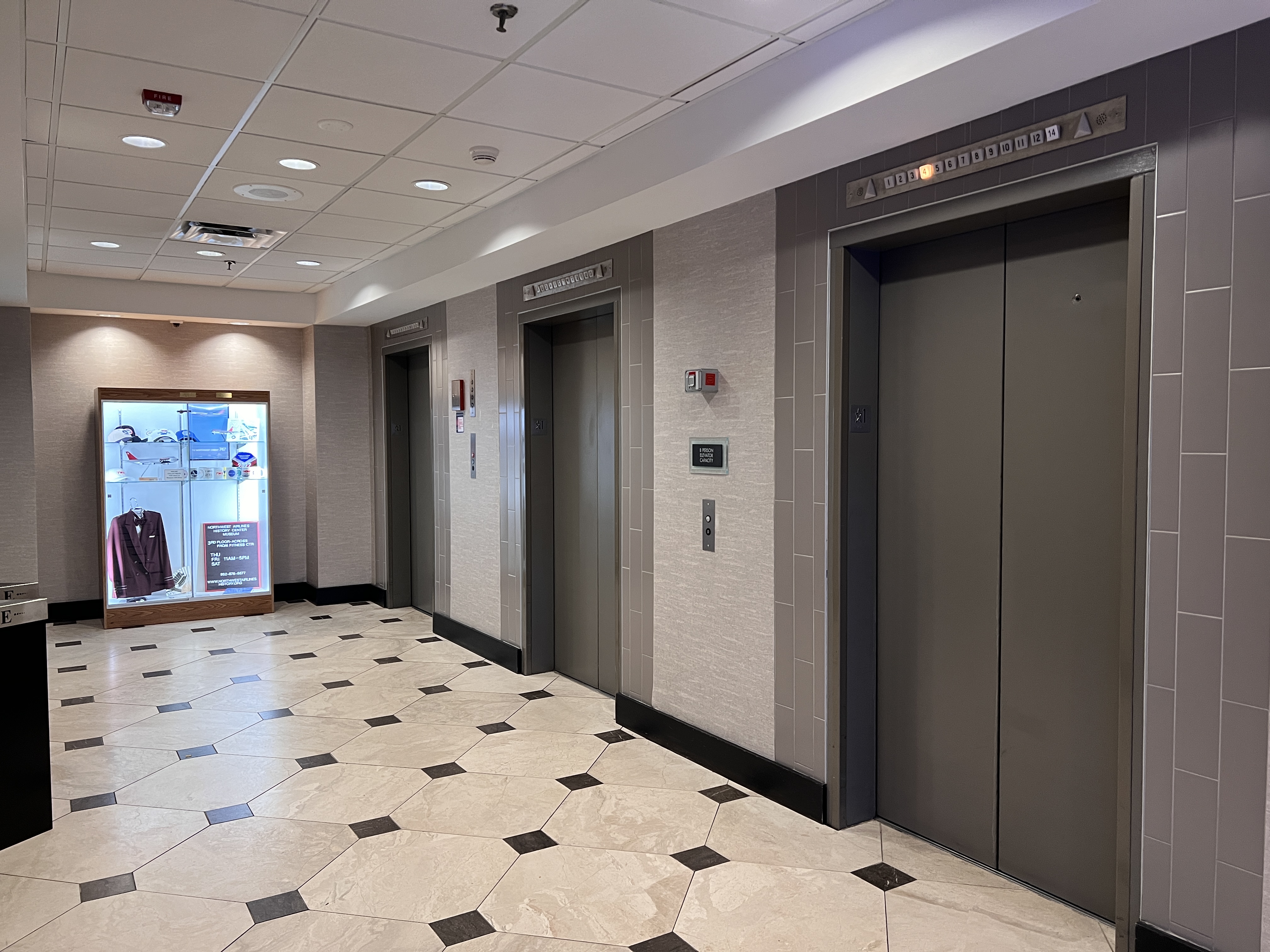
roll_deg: +0.8
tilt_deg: -2.6
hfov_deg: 67.3
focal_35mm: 26
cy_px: 476
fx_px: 954
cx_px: 635
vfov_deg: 53.1
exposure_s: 1/60
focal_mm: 5.7
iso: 200
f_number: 1.5
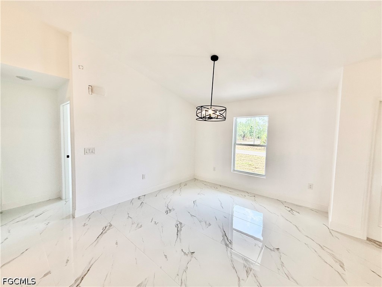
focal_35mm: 14
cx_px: 191
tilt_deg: -3.2
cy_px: 144
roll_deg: -1.7
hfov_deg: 102.1
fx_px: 154
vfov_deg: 85.7
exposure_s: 1/203
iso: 64
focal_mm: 2.22
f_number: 2.2
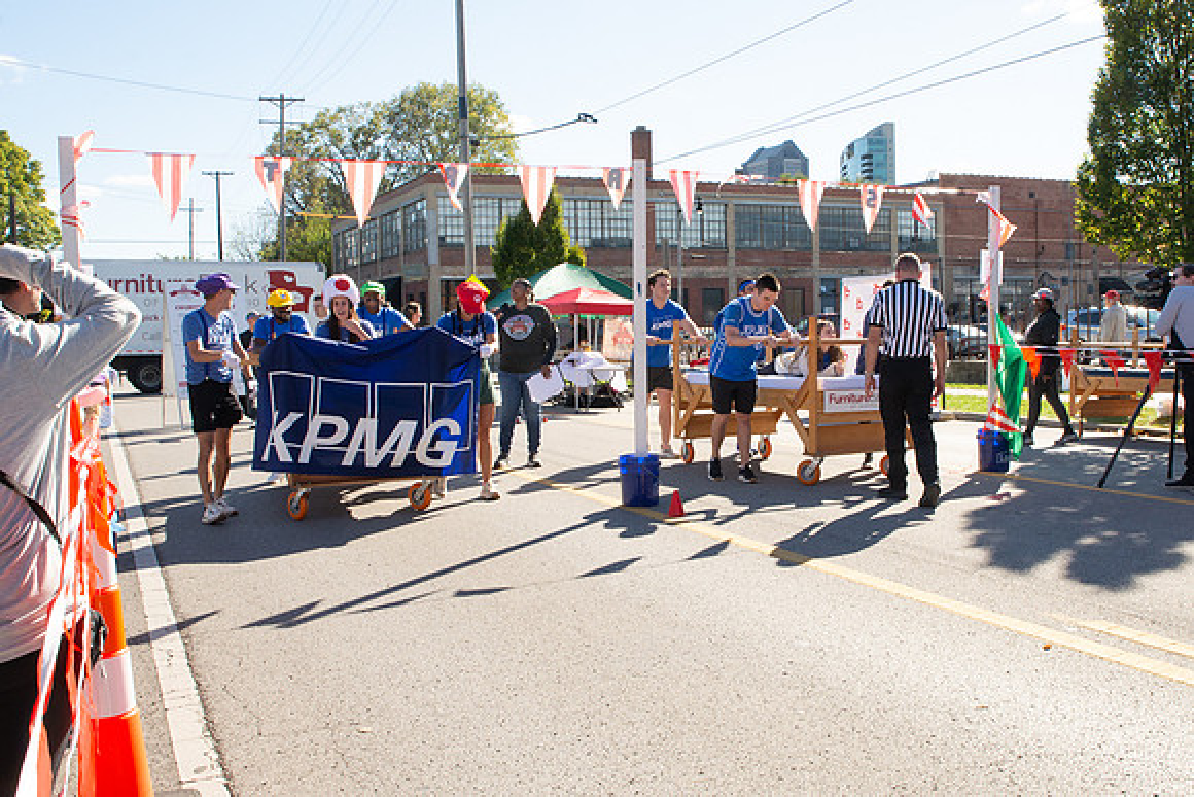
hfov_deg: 53.3
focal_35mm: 36
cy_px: 399
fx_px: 1184
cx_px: 691
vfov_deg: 37.2
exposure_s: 1/320
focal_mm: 24
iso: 500
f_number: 11
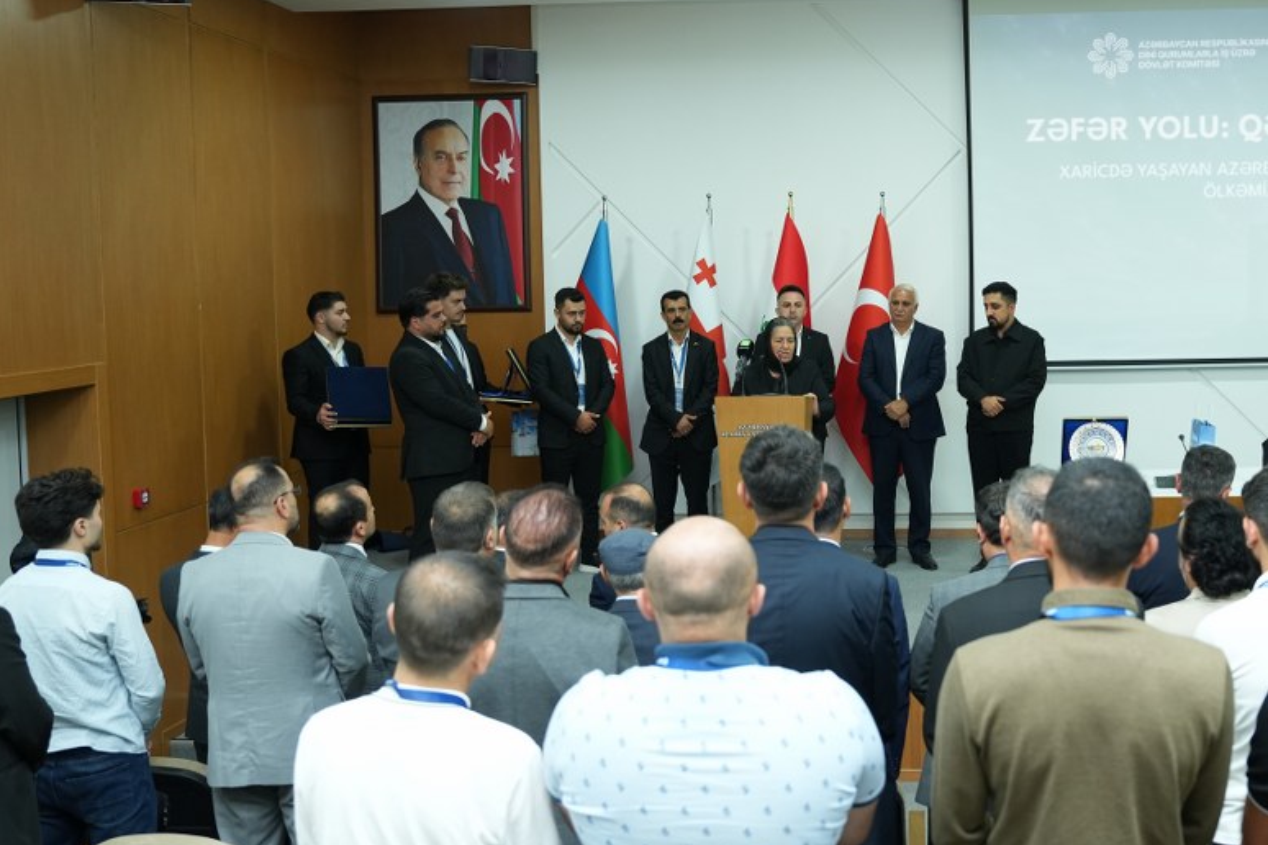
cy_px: 361
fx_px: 1444
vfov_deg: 32.6
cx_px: 824
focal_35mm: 41
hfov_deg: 46.8
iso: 1600
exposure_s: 1/100
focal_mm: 31
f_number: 3.2
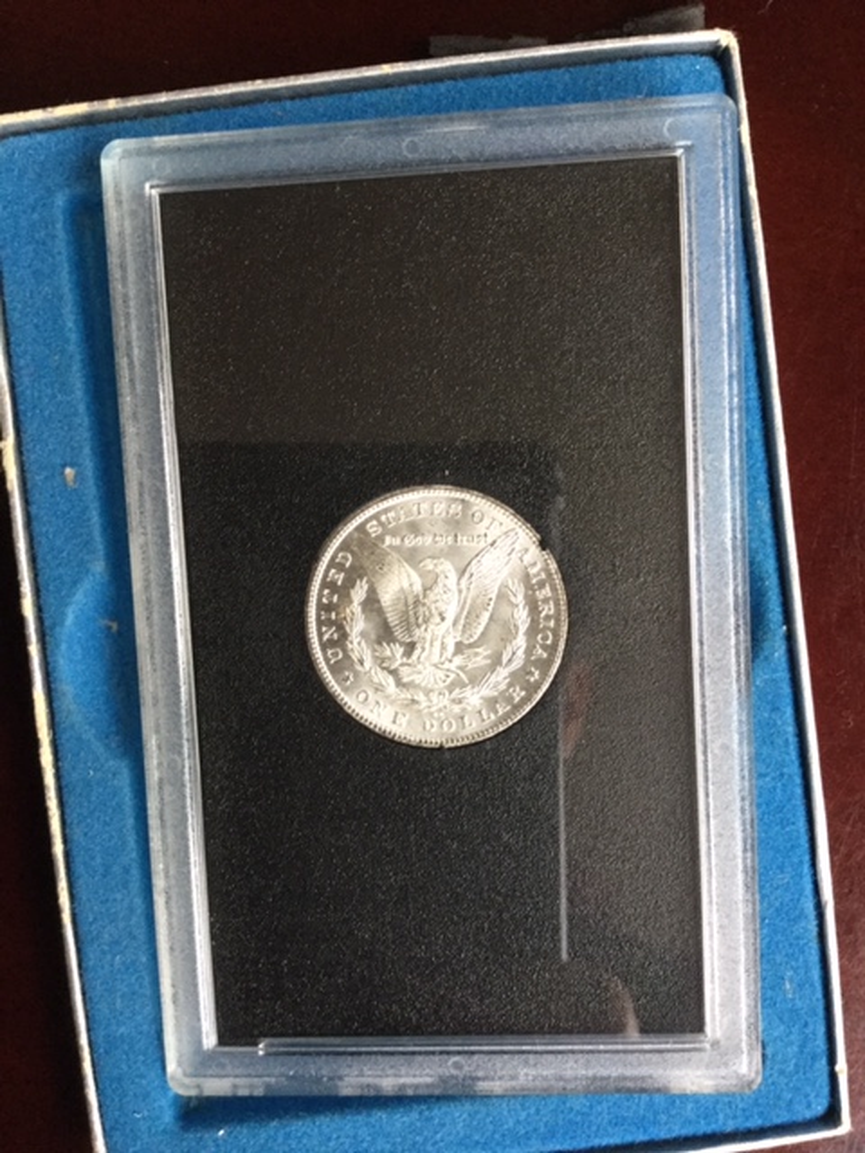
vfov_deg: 58.4
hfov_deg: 45.4
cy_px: 576
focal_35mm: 31
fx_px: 1033
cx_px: 432
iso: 125
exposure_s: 1/30
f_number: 2.4
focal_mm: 3.3
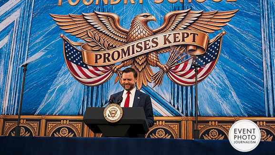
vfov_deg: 21.8
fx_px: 401
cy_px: 75
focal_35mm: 55
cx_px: 138
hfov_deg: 37.8
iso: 220
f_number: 2.8
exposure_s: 1/200
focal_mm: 35
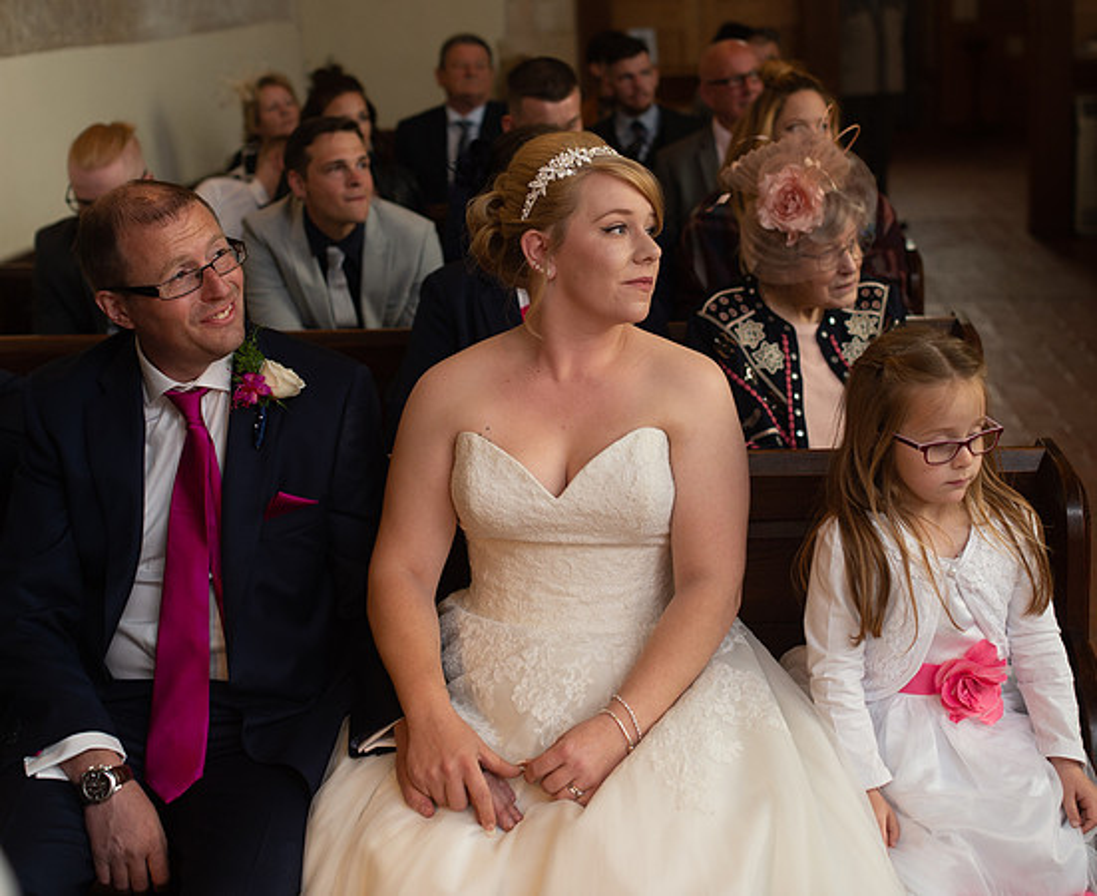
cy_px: 320
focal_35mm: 52
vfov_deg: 29.2
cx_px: 562
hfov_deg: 35.5
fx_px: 1711
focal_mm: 35
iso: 500
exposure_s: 1/100
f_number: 2.5
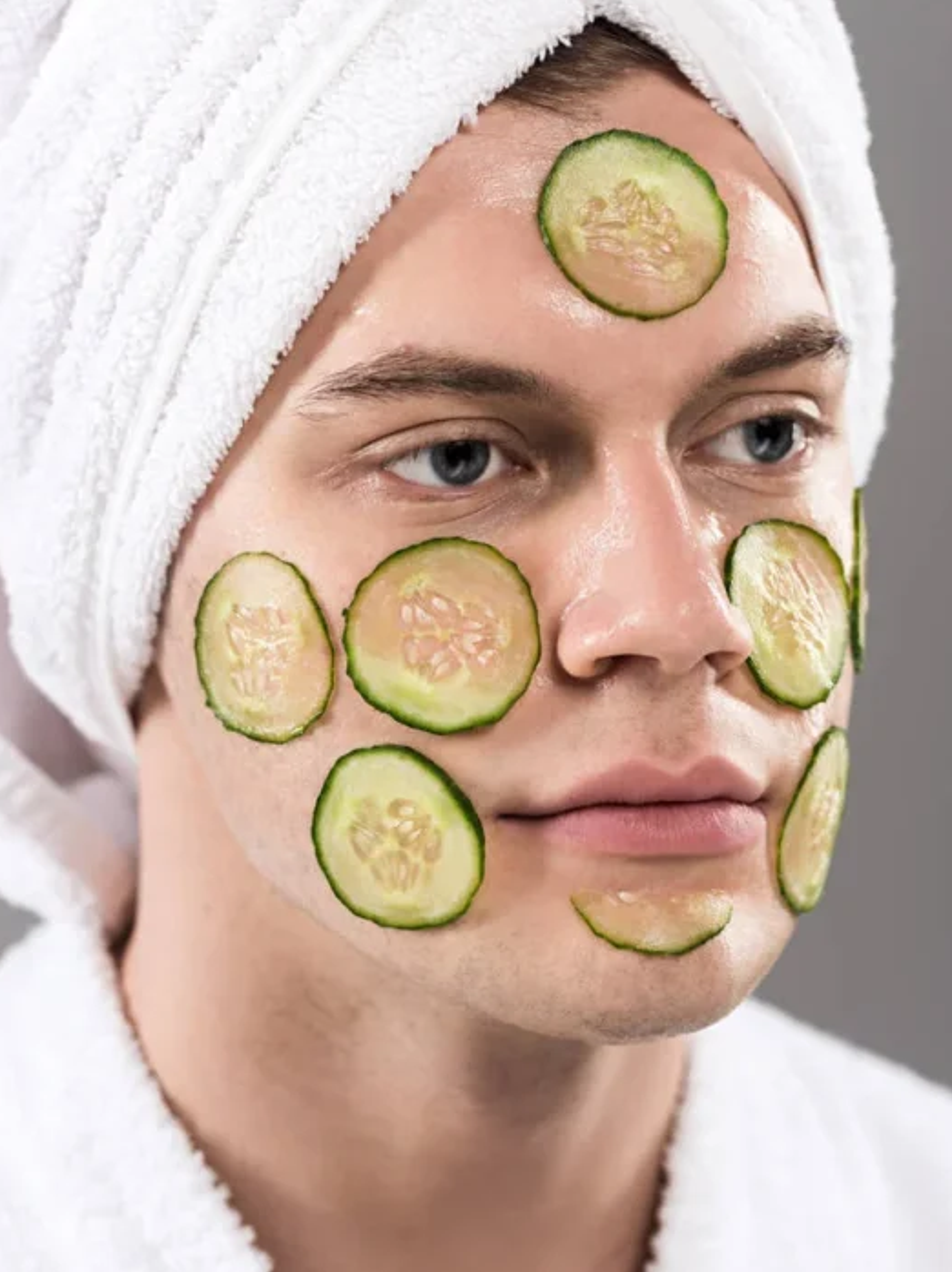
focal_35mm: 116
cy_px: 712
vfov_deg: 17.0
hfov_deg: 12.8
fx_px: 4258
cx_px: 469
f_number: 5
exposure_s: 1/160
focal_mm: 105
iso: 125
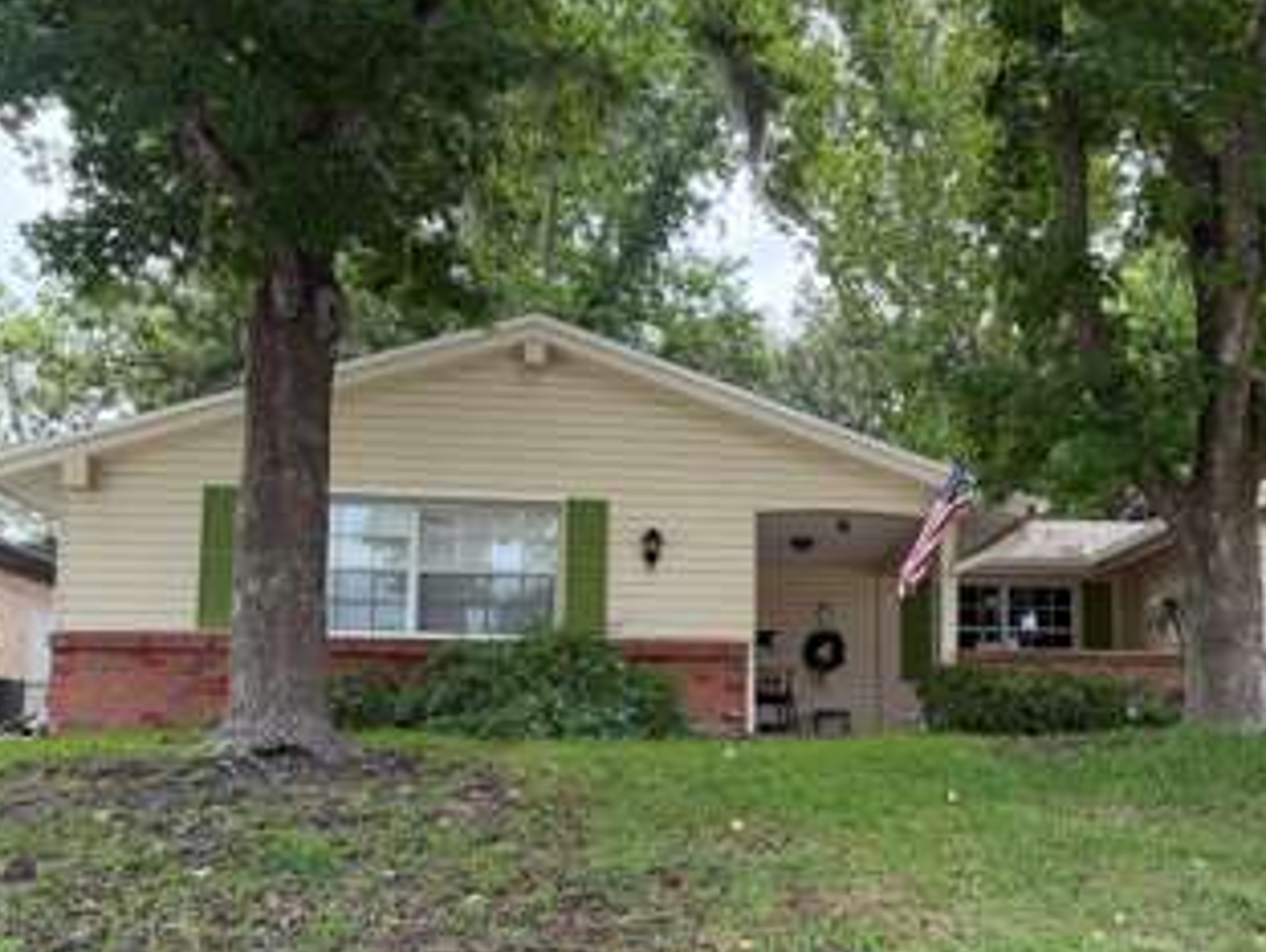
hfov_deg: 49.4
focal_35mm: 37
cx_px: 818
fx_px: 1355
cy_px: 627
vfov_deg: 38.3
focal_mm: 6.76
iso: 100
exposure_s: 1/858
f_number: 1.78
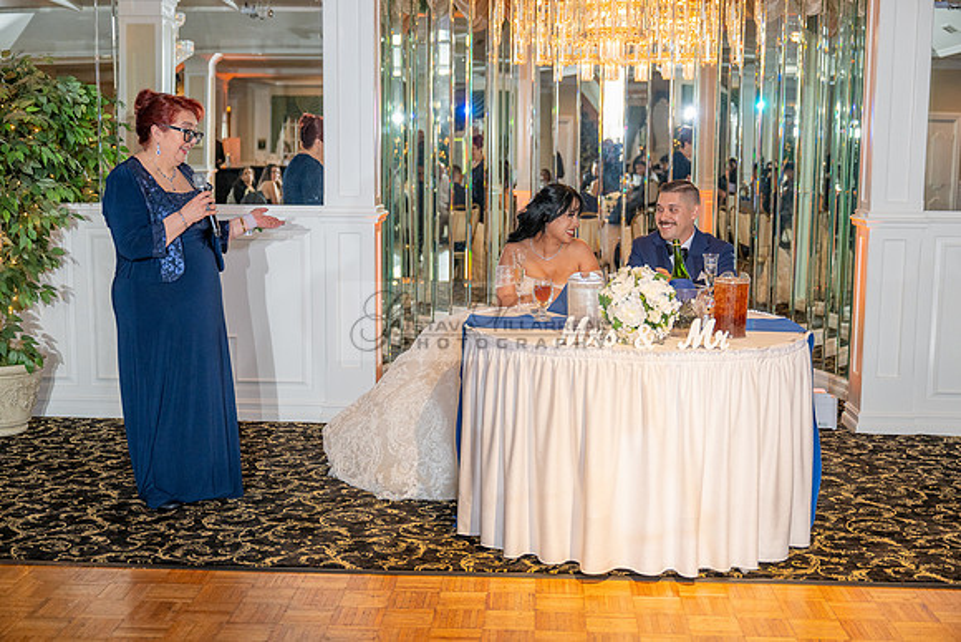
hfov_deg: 43.6
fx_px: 1201
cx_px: 480
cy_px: 321
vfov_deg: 29.9
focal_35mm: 45
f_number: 2.8
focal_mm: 45
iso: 640
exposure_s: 1/160
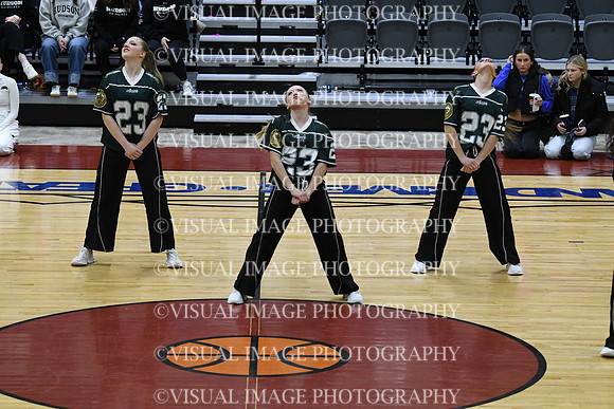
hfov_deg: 12.4
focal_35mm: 165
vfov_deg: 8.3
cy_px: 204
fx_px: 2815
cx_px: 307
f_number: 3.5
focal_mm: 110
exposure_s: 1/400
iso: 3200
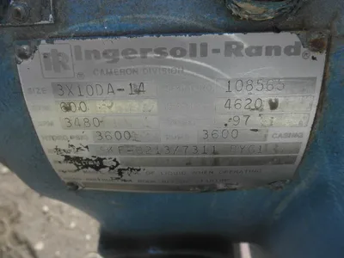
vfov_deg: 49.7
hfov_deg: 63.4
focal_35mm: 28
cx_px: 172
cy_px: 129
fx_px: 278
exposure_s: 1/320
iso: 64
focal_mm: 5
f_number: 3
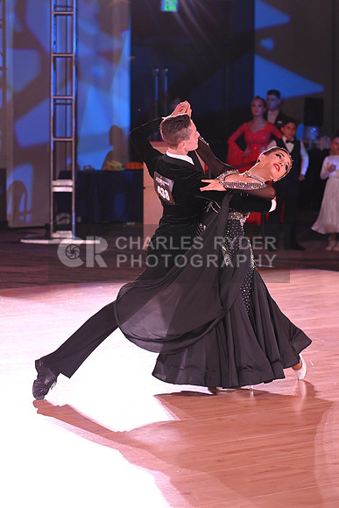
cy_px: 254
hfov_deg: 11.4
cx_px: 170
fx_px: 1694
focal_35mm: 120
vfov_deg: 17.1
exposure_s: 1/200
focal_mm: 120
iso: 2000
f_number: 4.5
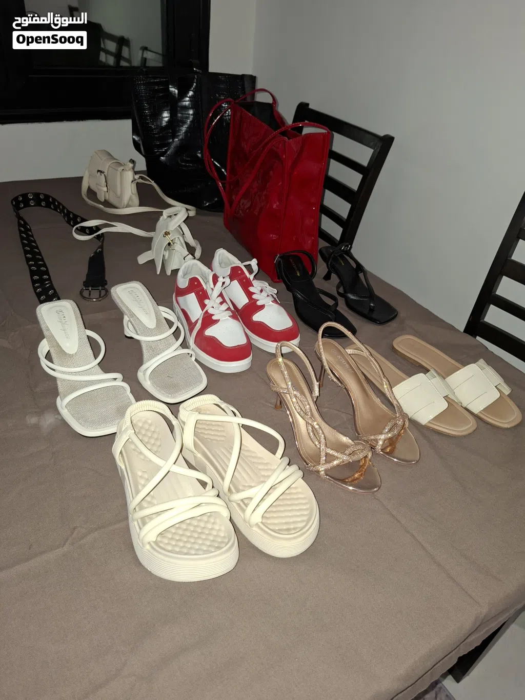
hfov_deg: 58.9
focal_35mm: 23
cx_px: 262
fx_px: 465
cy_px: 350
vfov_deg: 73.9
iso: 250
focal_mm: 5.54
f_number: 1.8
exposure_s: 1/50
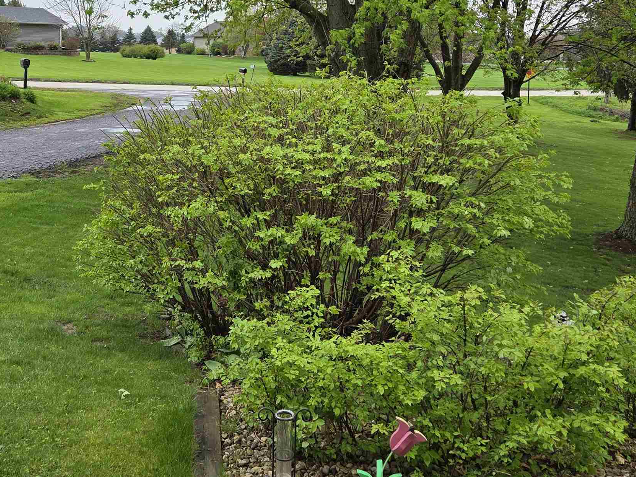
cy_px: 165
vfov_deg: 33.3
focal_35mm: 43
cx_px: 259
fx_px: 790
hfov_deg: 43.7
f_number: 1.8
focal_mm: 5.4
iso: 80
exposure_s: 1/902
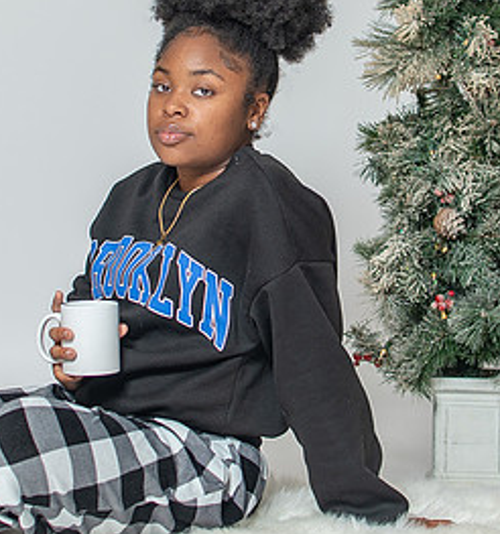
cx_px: 265
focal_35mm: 117
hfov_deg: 14.4
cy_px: 142
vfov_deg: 15.3
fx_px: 1979
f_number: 3.2
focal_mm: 35
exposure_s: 1/250
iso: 100
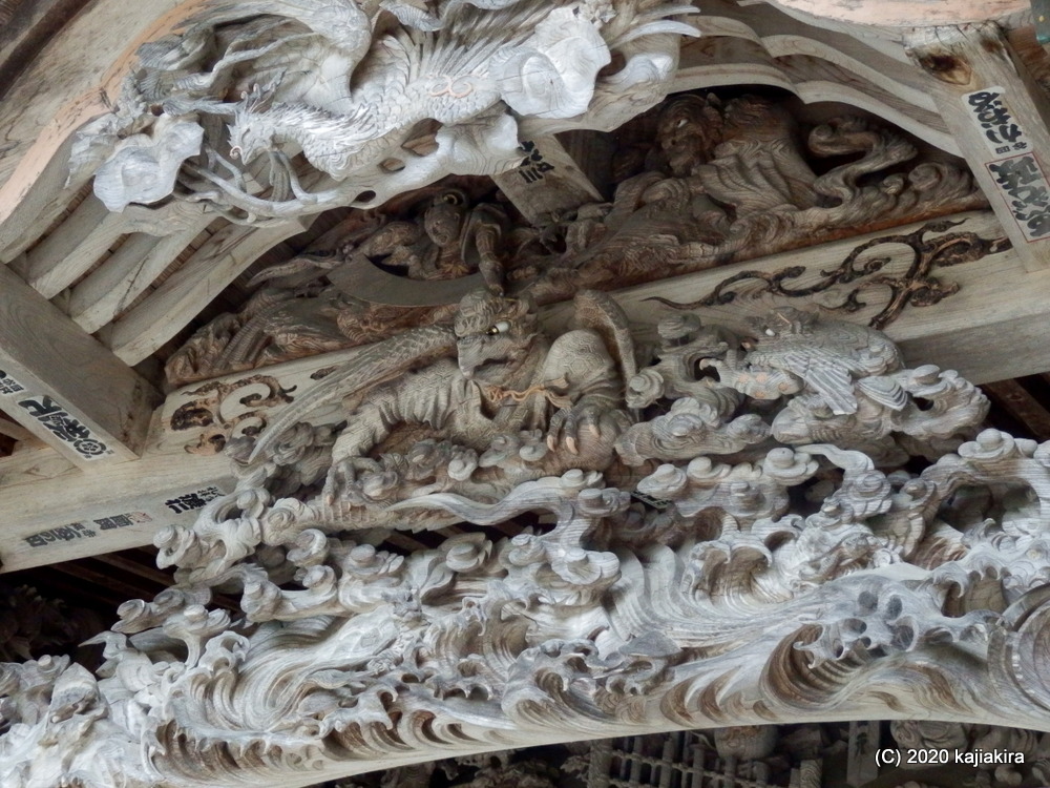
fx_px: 2427
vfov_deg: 18.4
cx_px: 525
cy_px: 394
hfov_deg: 24.4
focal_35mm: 80
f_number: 4.6
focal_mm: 14.4
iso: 1000
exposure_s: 1/160
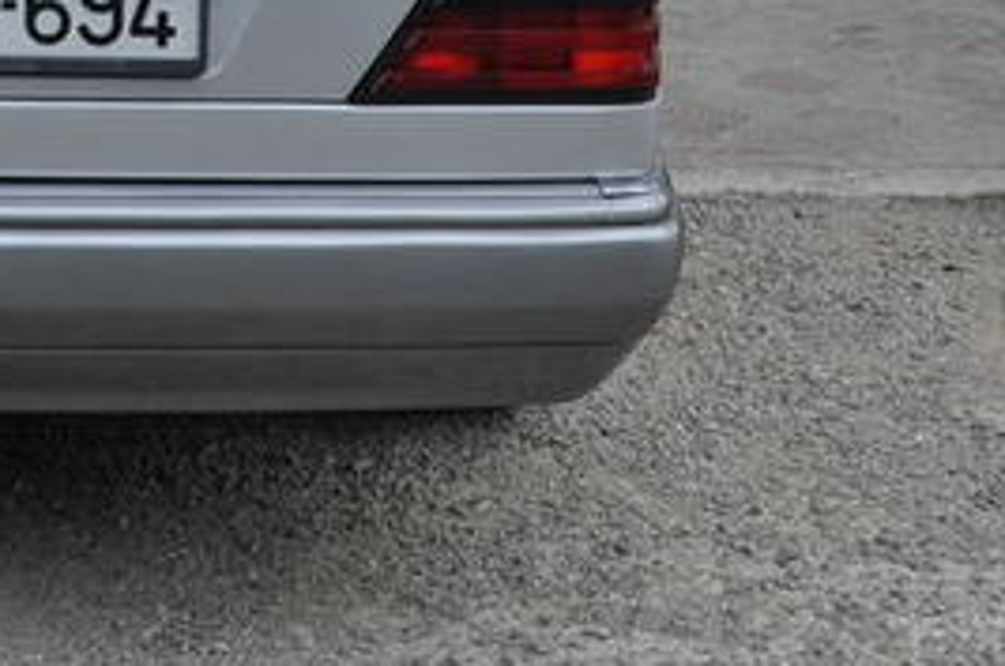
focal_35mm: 104
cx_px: -41
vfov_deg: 12.8
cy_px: -120
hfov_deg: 19.0
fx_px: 2898
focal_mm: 28
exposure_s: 1/500
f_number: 11
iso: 800
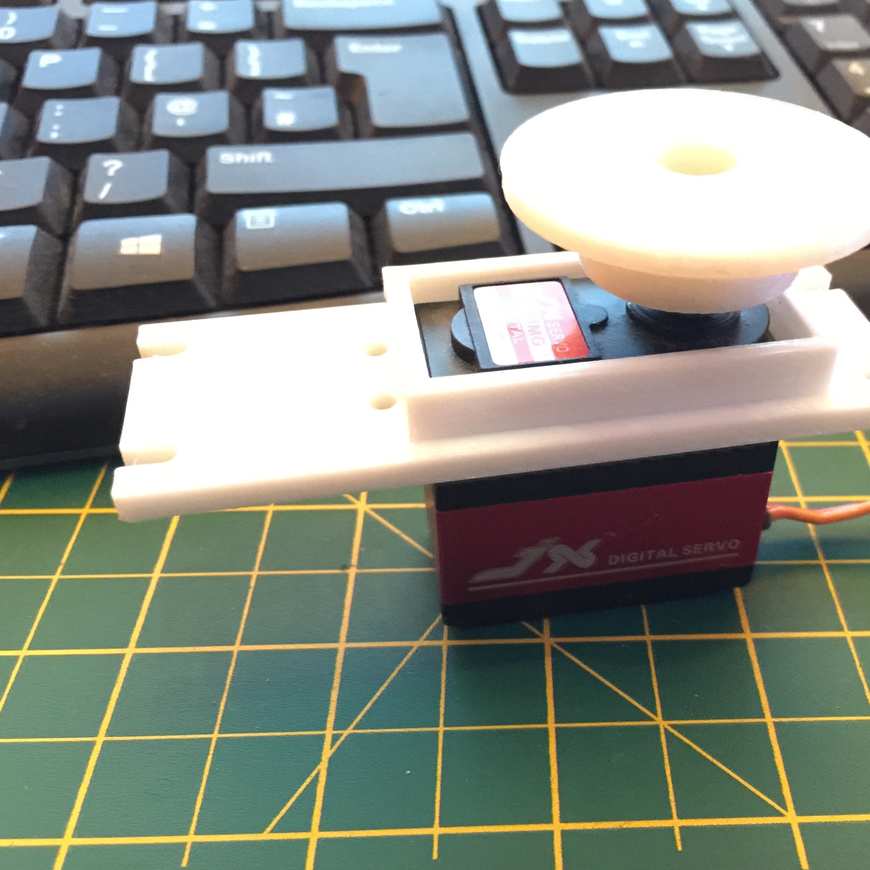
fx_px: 995
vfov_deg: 47.2
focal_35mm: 35
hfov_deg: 46.7
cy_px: 440
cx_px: 558
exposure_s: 1/4
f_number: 2.2
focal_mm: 4.15
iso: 250
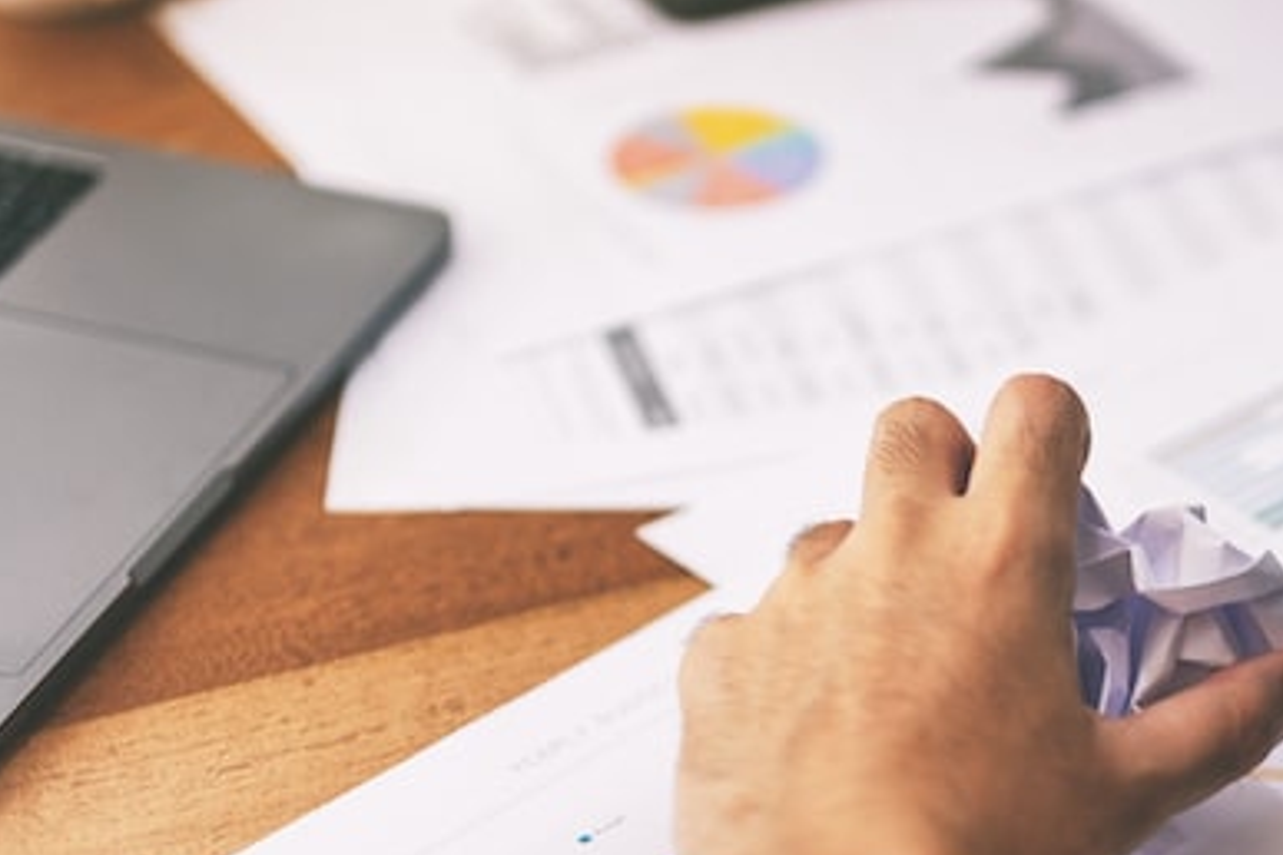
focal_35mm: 152
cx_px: 859
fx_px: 5417
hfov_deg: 13.5
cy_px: 502
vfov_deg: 9.0
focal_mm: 56
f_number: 1.4
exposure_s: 1/420
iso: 200
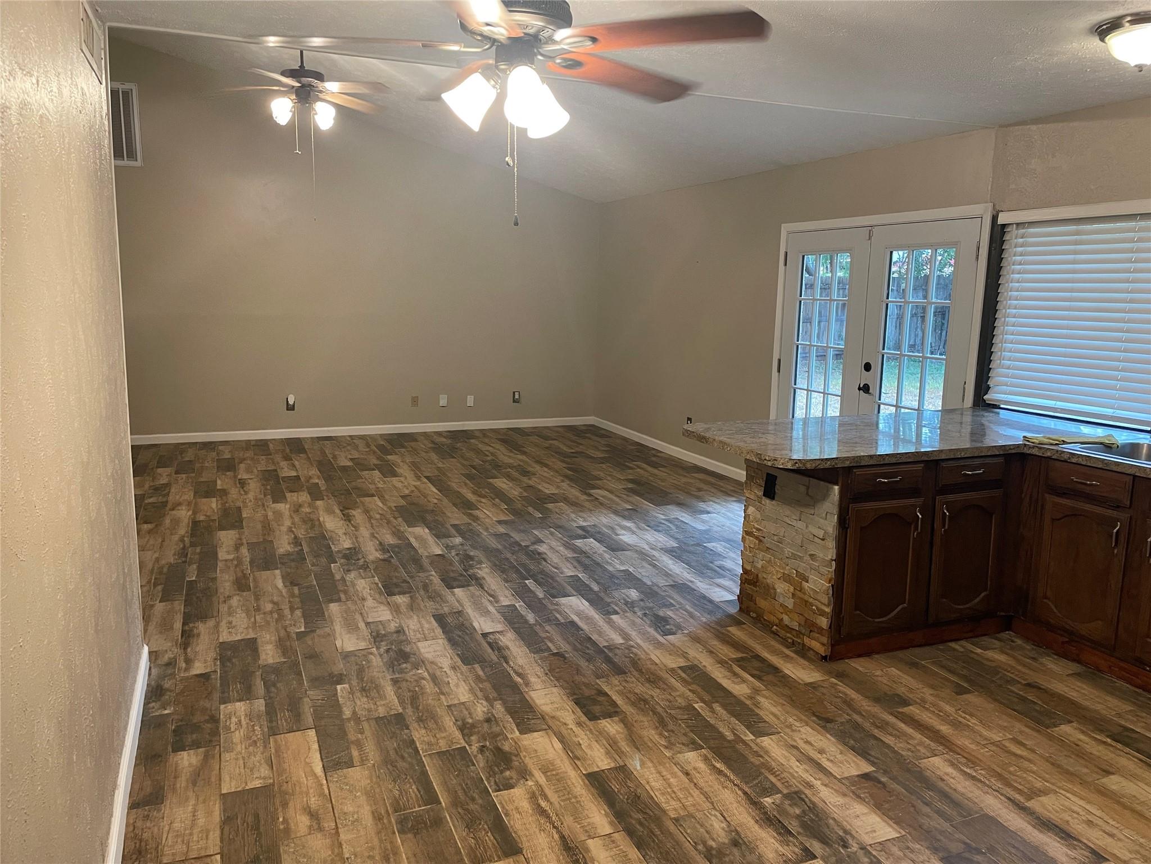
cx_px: 576
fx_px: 865
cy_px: 432
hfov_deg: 67.3
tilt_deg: -7.7
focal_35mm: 26
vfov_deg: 53.1
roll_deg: -1.6
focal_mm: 4.2
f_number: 1.6
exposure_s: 1/60
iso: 125
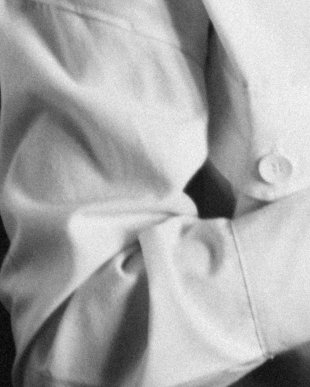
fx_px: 2465
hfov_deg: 6.9
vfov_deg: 8.9
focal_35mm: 215
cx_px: 674
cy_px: -2
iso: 500
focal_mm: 52
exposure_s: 1/160
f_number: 3.2
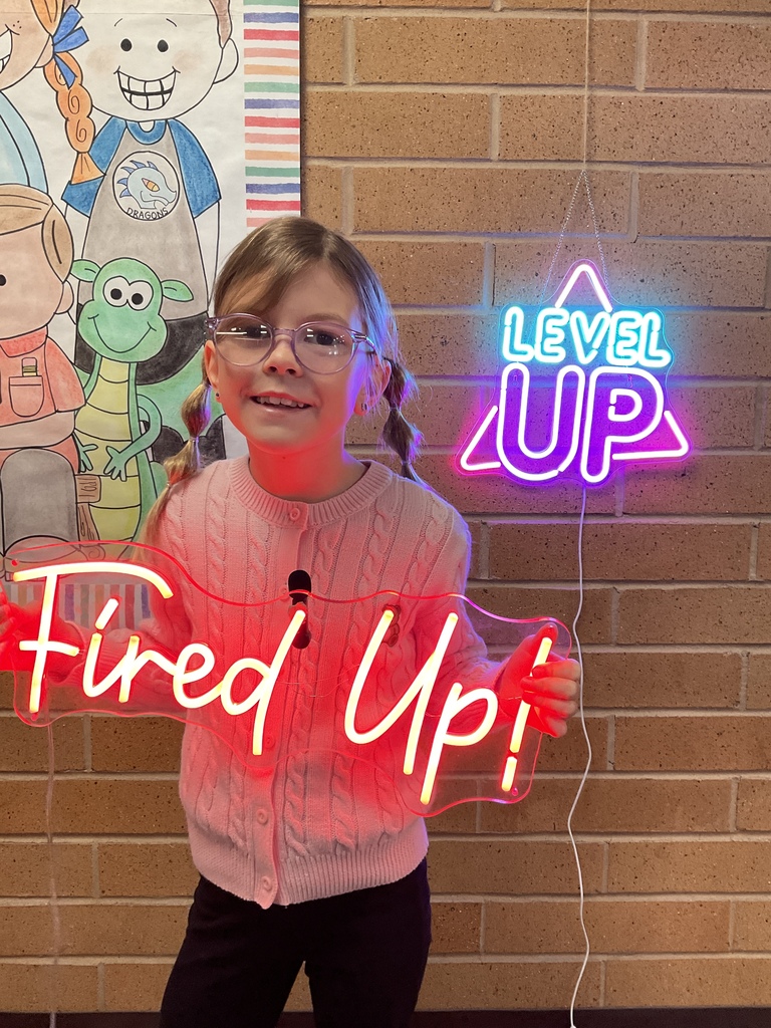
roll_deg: -1.8
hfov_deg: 48.2
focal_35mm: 29
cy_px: 514
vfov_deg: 61.7
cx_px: 386
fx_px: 861
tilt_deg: -7.9
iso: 100
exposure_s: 1/60
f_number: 1.8
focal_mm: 3
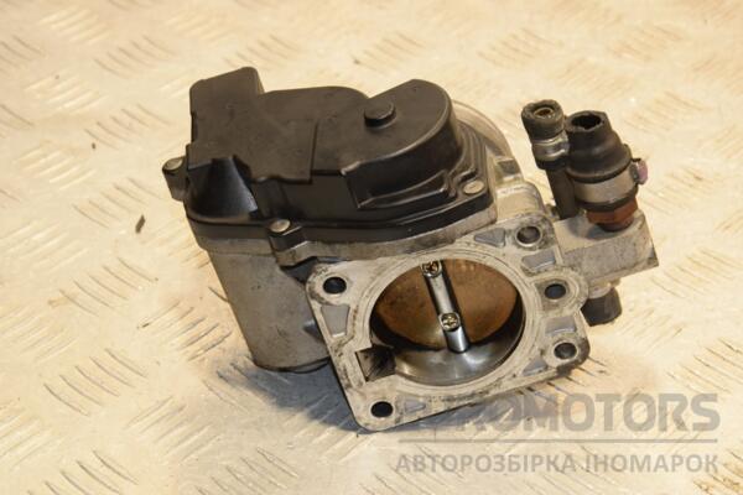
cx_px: 372
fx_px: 2476
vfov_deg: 11.4
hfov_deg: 17.1
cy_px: 248
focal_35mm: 120
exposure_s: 1/50
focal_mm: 80
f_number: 10
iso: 800
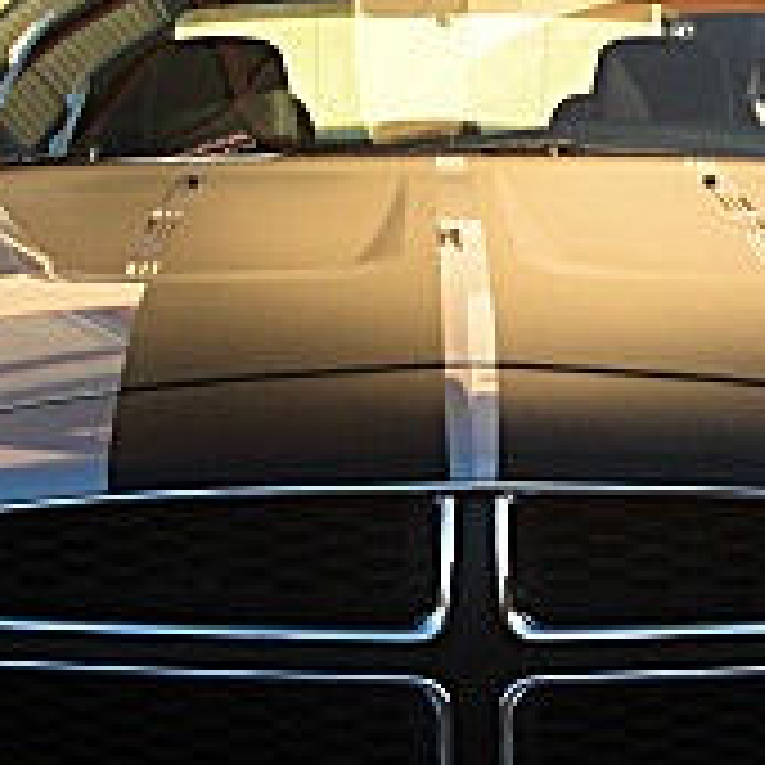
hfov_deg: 14.5
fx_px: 3000
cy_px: 454
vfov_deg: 14.5
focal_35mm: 120
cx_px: 482
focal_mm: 6.3
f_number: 2.8
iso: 50
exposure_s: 1/160
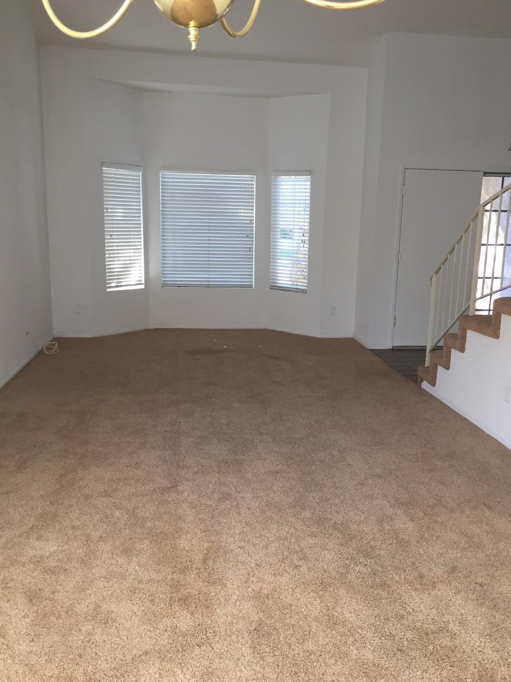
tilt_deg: -10.2
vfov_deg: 56.8
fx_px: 630
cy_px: 348
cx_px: 266
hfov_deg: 44.1
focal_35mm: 32
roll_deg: -2.1
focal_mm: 4.15
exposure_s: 1/30
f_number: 2.2
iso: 40
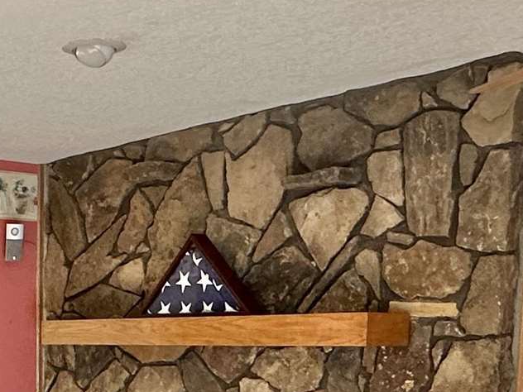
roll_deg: -0.1
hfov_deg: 26.9
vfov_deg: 20.0
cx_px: -7
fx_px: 1027
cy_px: 495
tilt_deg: -7.6
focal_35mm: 68
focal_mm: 2.22
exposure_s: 1/120
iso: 200
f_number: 2.2
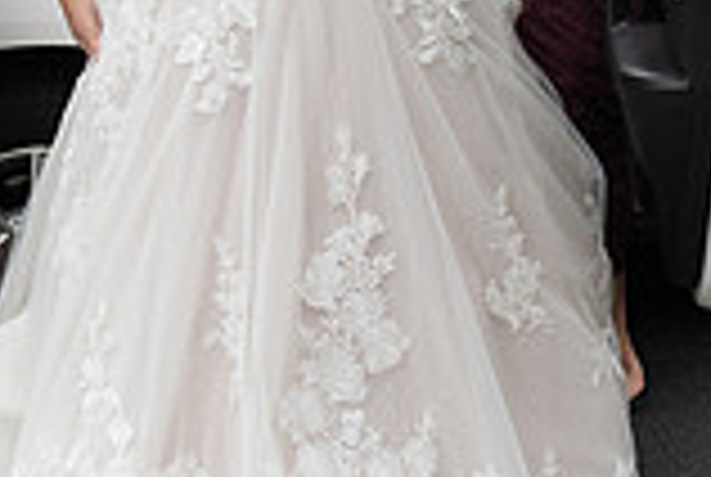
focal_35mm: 88
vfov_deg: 15.1
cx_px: 225
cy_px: -74
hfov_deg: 23.0
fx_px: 1741
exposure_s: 1/200
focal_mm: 24
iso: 64
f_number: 3.2
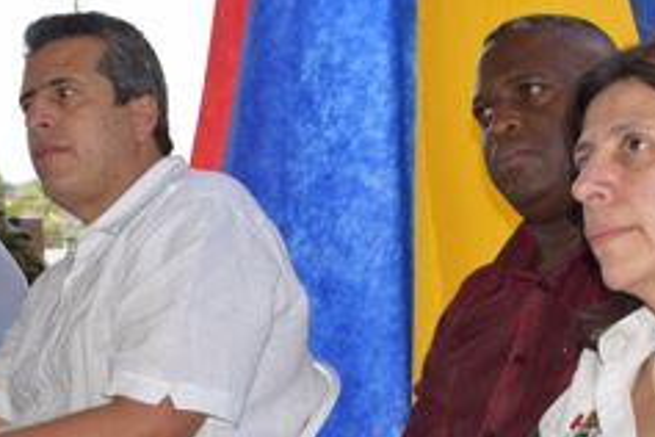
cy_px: 256
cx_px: 260
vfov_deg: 14.4
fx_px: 1728
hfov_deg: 21.4
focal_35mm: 95
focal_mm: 30
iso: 180
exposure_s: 1/125
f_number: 5.6
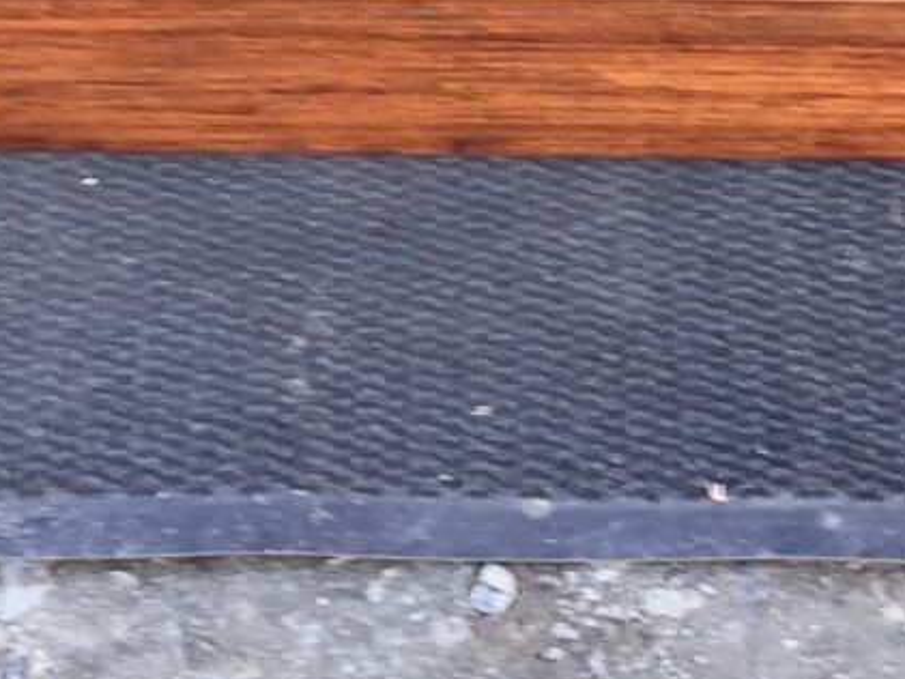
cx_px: 505
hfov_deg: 14.0
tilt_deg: -42.9
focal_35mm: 141
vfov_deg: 9.5
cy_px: -870
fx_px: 3687
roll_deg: -3.3
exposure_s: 1/50
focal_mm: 4.15
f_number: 2.2
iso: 32
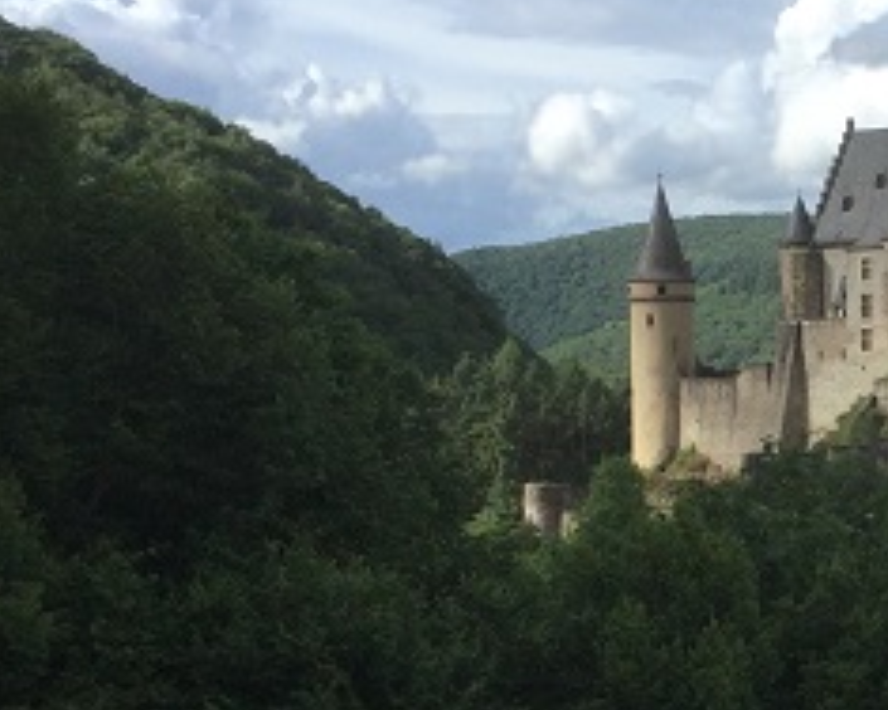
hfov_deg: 17.7
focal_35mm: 103
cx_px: 1077
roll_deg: -0.4
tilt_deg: +0.2
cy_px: 423
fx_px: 2707
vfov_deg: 14.9
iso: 25
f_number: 2.4
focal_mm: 3.3
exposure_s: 1/1045
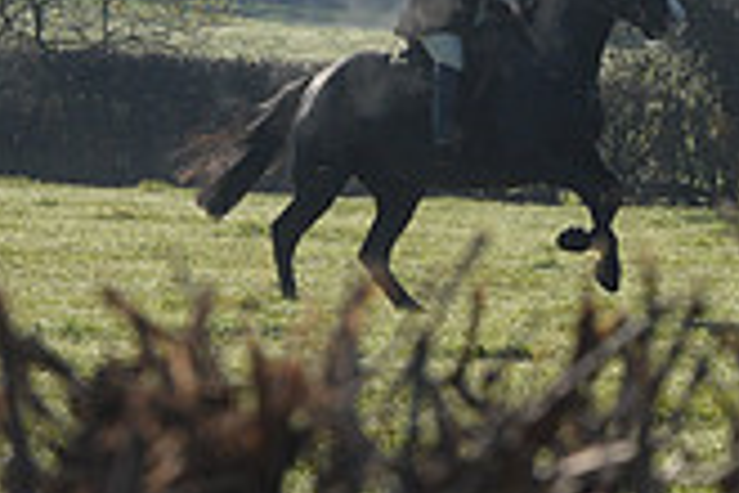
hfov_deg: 4.8
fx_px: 8662
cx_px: 1223
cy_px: 211
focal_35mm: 422
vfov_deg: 3.3
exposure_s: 1/1250
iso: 1000
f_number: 10
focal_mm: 120
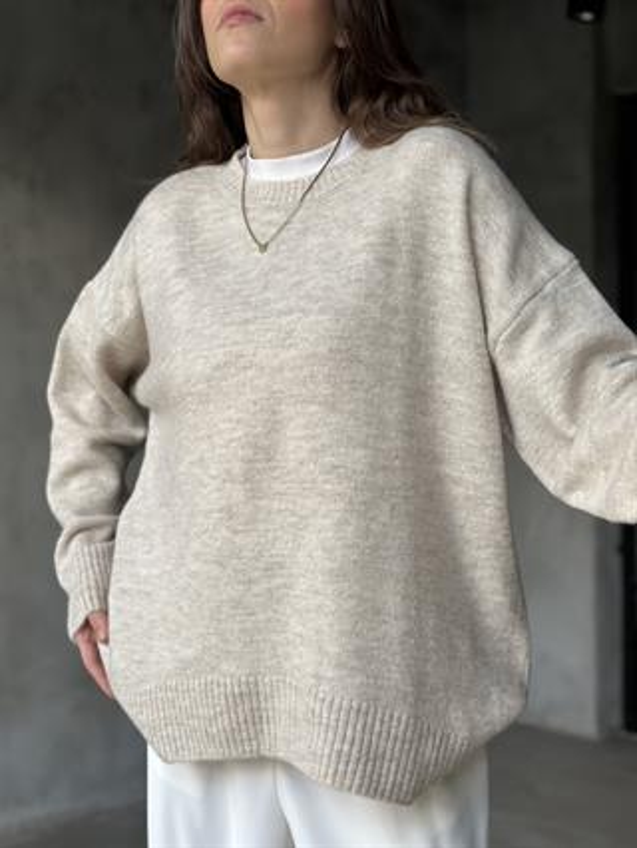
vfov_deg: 39.6
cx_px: 318
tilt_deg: -0.5
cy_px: 424
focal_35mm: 48
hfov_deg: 30.3
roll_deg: +0.0
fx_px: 1177
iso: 125
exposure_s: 1/120
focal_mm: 6.86
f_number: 1.78
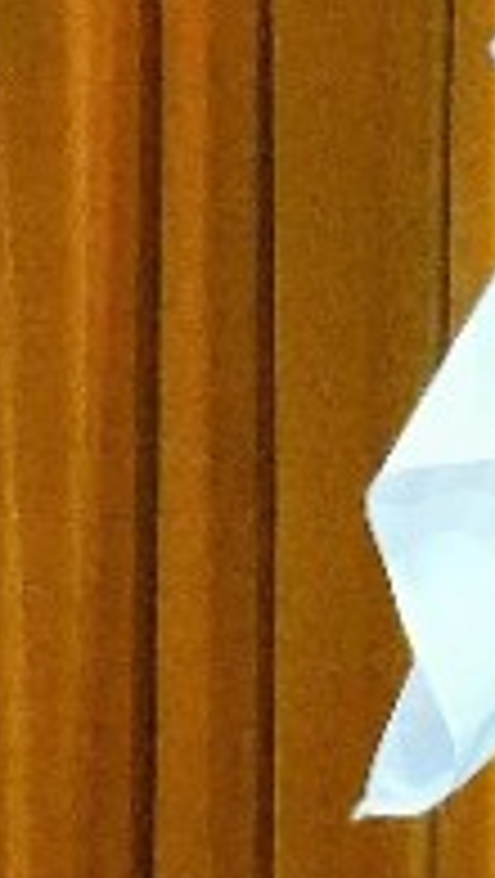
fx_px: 17346
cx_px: 1084
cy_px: 110
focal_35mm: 745
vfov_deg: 2.9
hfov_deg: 1.6
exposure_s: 1/1250
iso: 12800
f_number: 7.1
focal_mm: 99
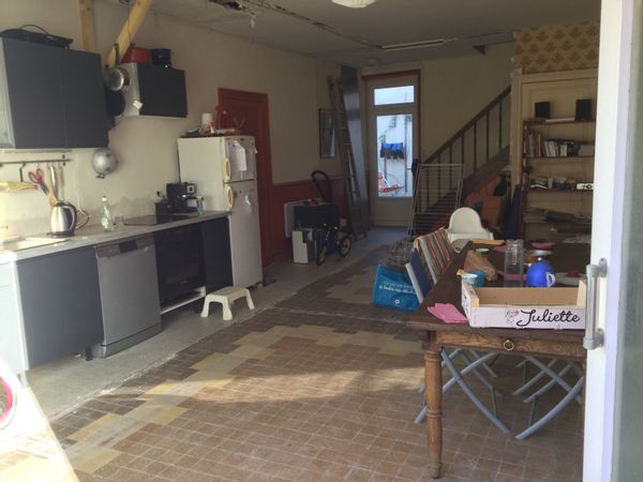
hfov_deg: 58.4
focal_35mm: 31
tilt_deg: -9.0
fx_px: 576
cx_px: 322
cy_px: 241
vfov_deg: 45.4
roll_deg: +2.8
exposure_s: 1/33
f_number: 2.4
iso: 25
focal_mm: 3.3
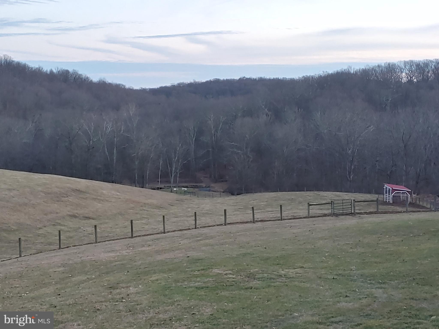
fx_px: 659
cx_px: 220
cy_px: 164
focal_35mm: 52
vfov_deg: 28.0
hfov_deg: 36.8
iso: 100
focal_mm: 4.23
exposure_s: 1/40
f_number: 1.5
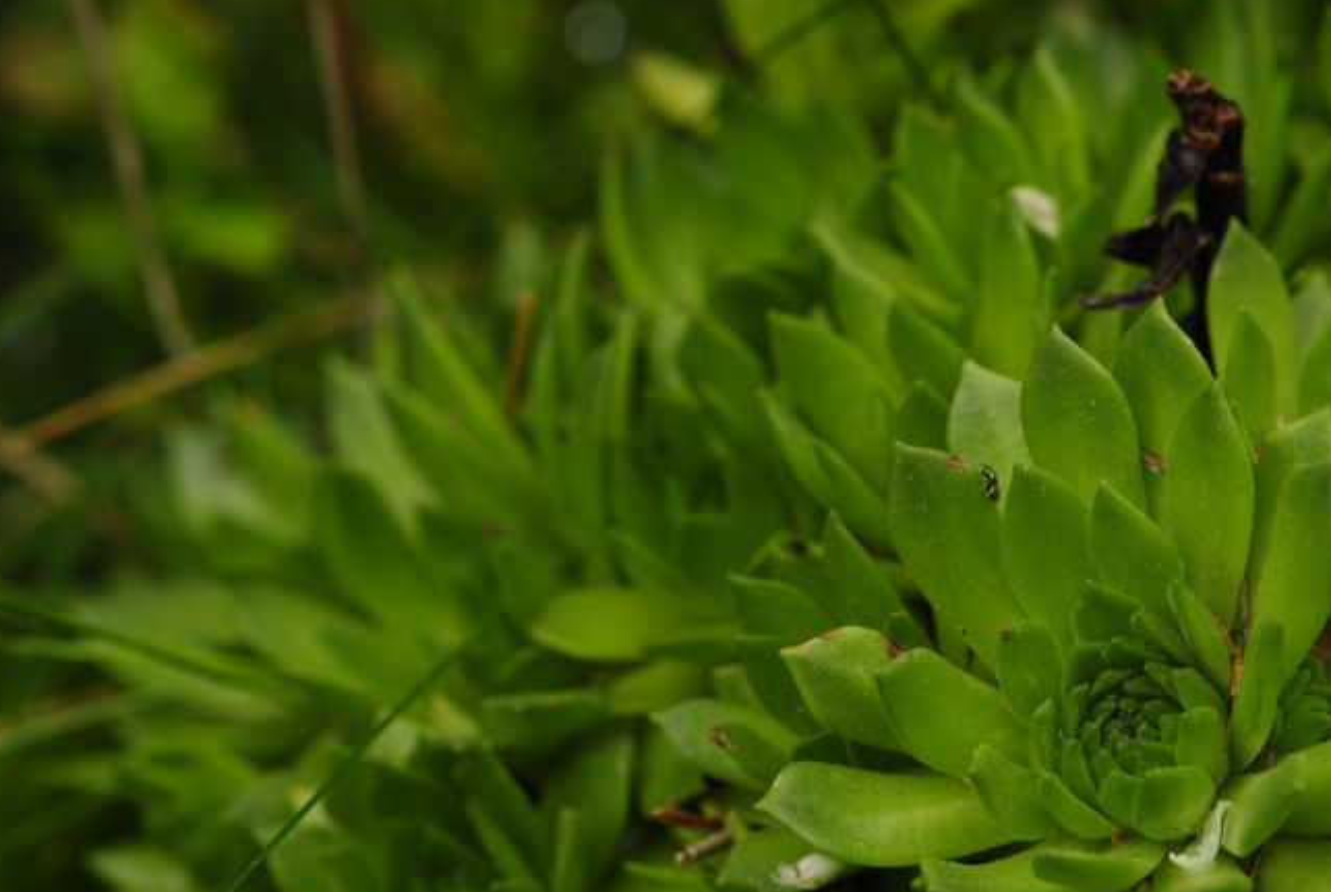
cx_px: 714
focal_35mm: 159
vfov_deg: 8.7
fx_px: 5874
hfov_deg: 12.9
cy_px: 538
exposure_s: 1/200
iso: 400
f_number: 7.1
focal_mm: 85
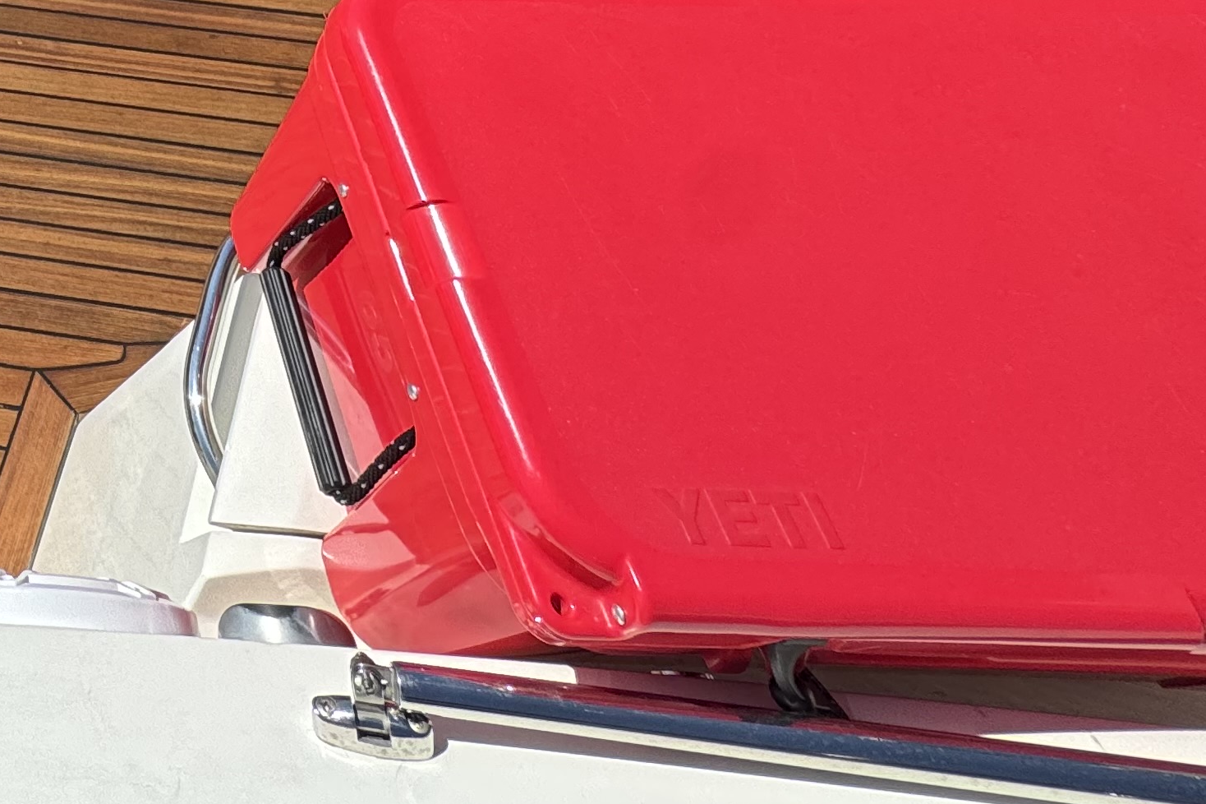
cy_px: -414
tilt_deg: -45.7
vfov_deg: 25.1
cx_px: -353
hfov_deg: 34.6
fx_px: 1340
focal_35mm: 40
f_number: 2.2
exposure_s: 1/840
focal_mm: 2.22
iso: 50
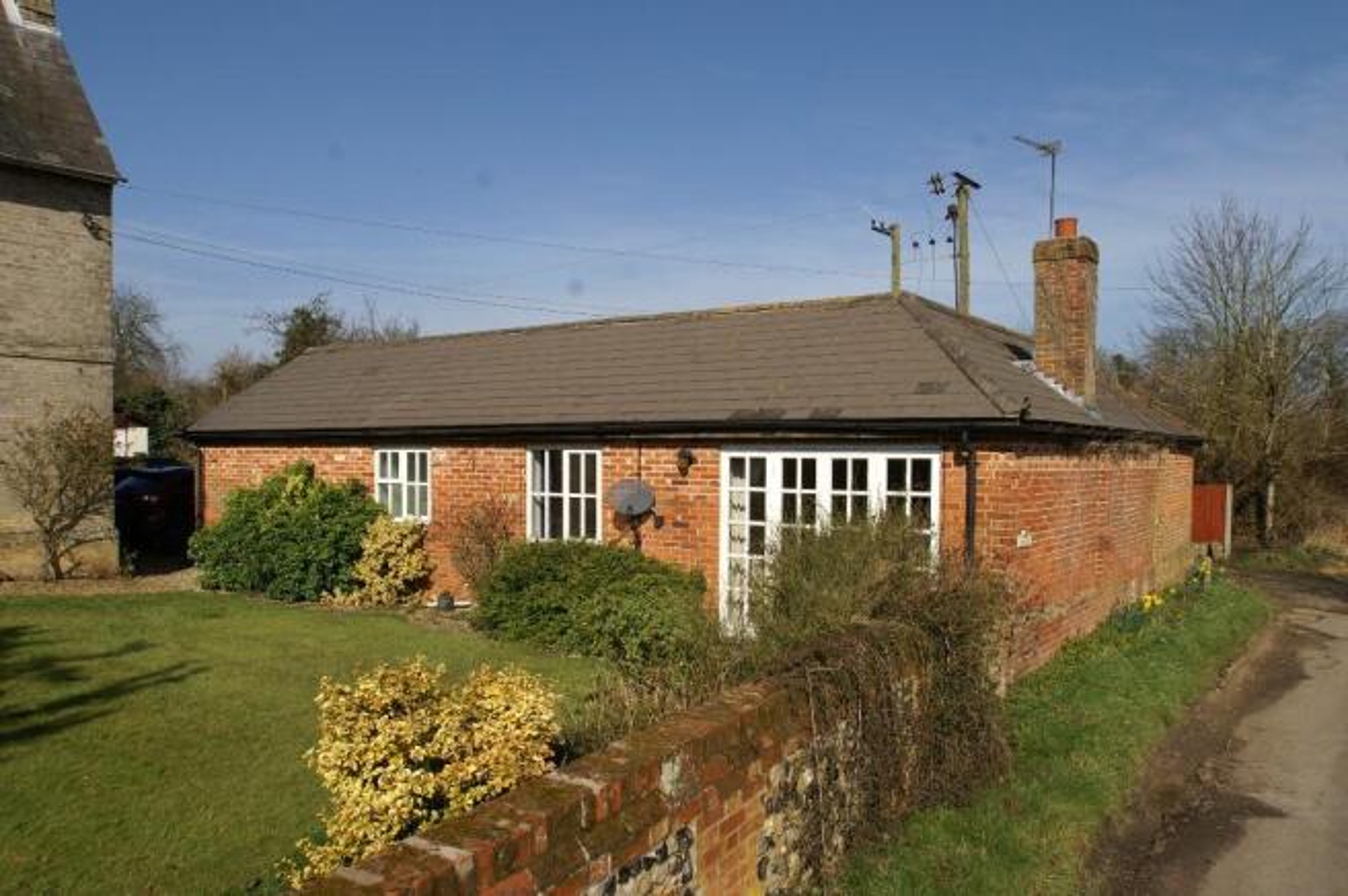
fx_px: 954
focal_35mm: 26
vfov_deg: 50.3
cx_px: 674
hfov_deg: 70.5
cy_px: 448
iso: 100
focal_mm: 17
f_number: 11
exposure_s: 1/250
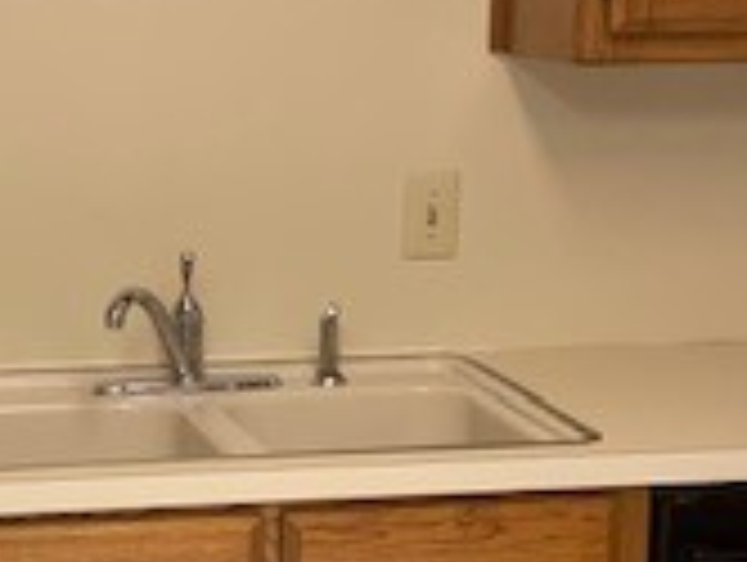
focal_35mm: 100
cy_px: 400
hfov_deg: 19.2
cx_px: 68
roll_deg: -0.1
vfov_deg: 14.8
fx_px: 2161
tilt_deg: -10.4
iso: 400
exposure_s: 1/40
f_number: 1.8
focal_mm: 4.25
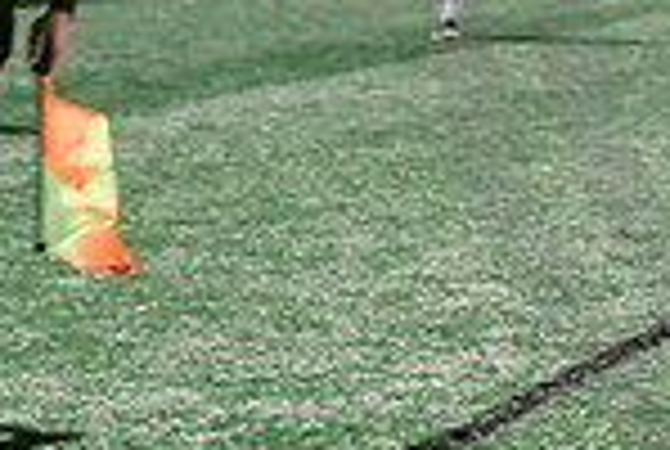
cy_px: -106
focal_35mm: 272
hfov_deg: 7.3
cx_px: 1214
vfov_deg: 5.1
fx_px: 5072
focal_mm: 70
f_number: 3.5
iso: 2500
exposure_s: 1/125
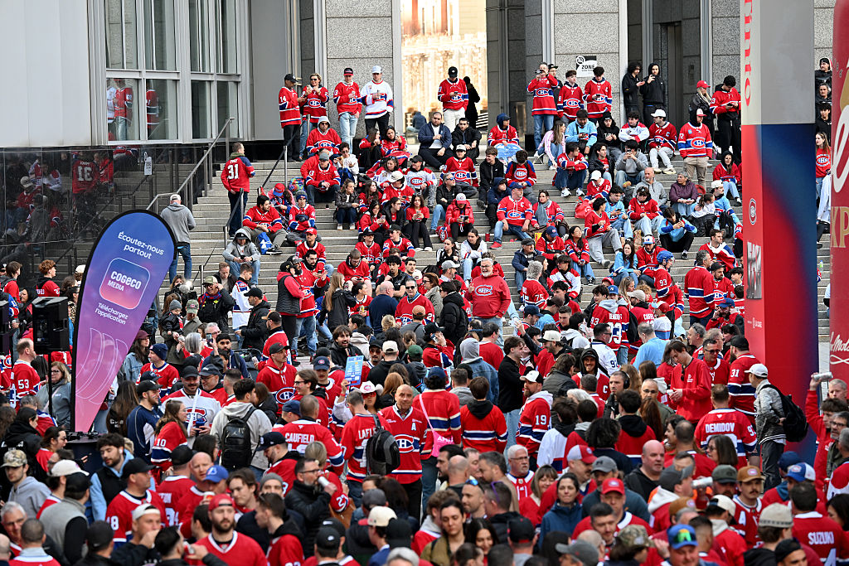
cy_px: 283
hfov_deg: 12.5
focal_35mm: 165
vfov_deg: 8.3
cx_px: 424
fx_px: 3892
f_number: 4.5
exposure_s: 1/500
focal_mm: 165
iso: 1000
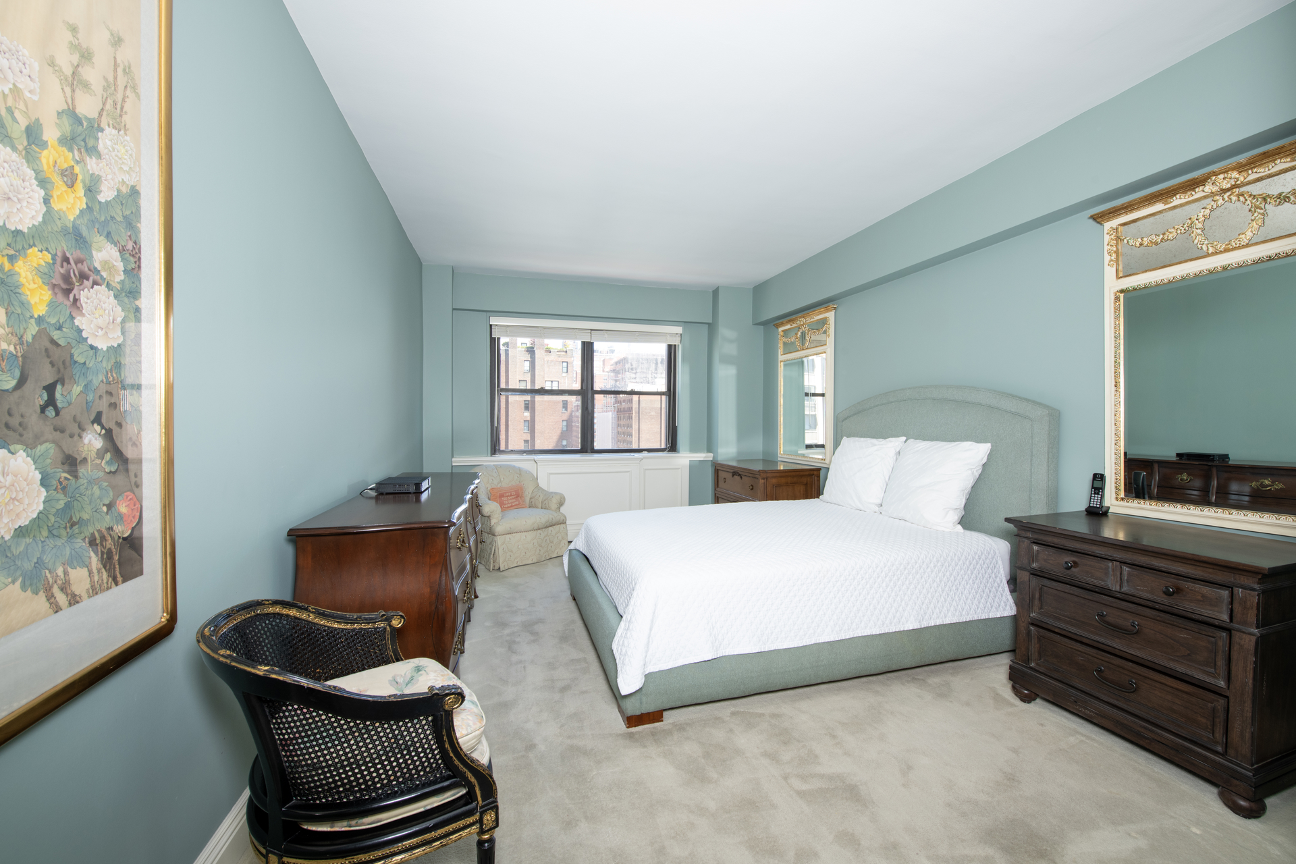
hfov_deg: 104.3
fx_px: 504
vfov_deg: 81.2
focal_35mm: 14
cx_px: 648
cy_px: 432
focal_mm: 14
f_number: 11
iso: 320
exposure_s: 1/15
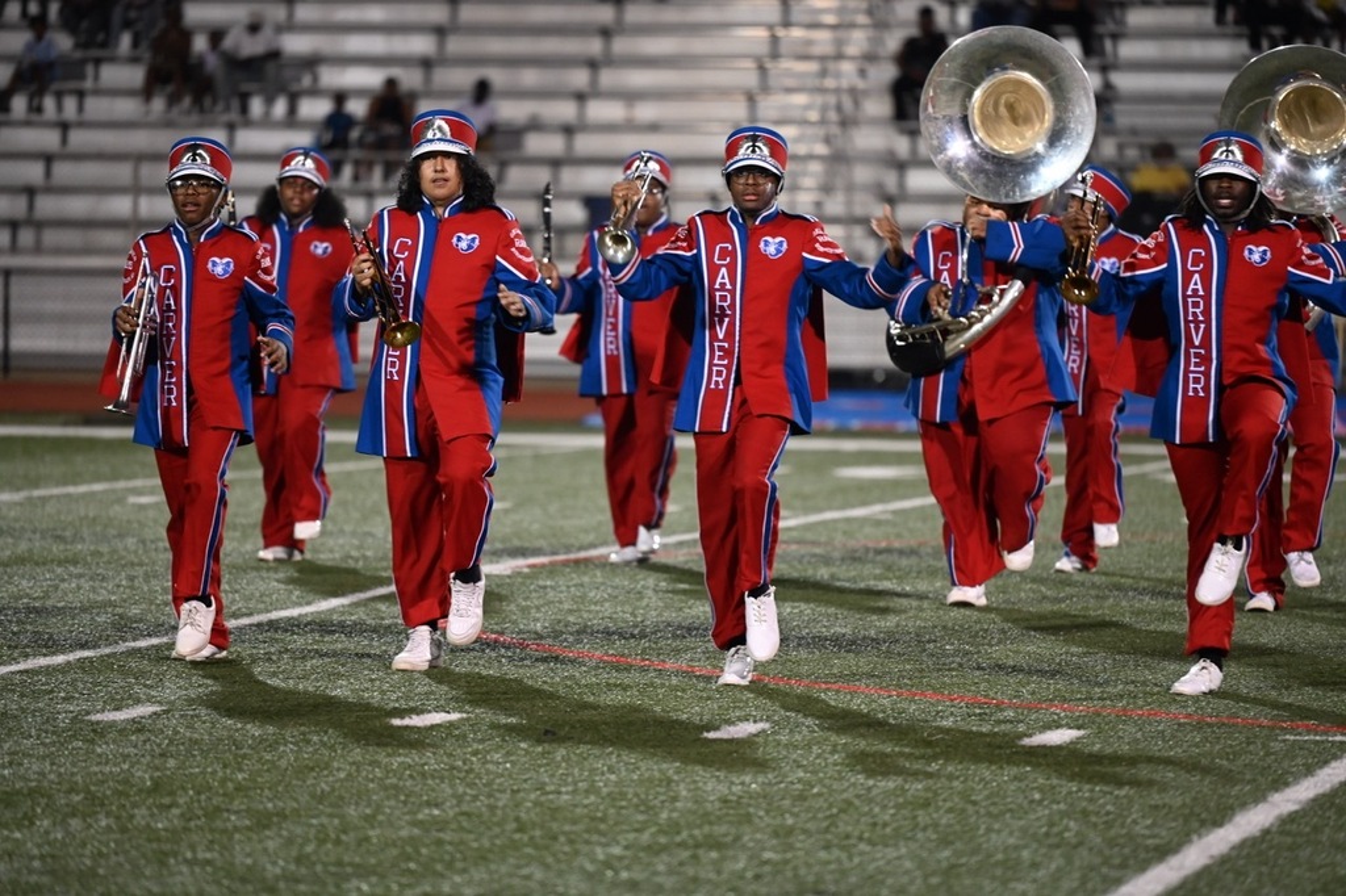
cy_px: 448
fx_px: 7475
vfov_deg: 6.9
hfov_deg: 10.3
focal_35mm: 200
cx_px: 673
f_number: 2.8
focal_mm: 200
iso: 1400
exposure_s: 1/250
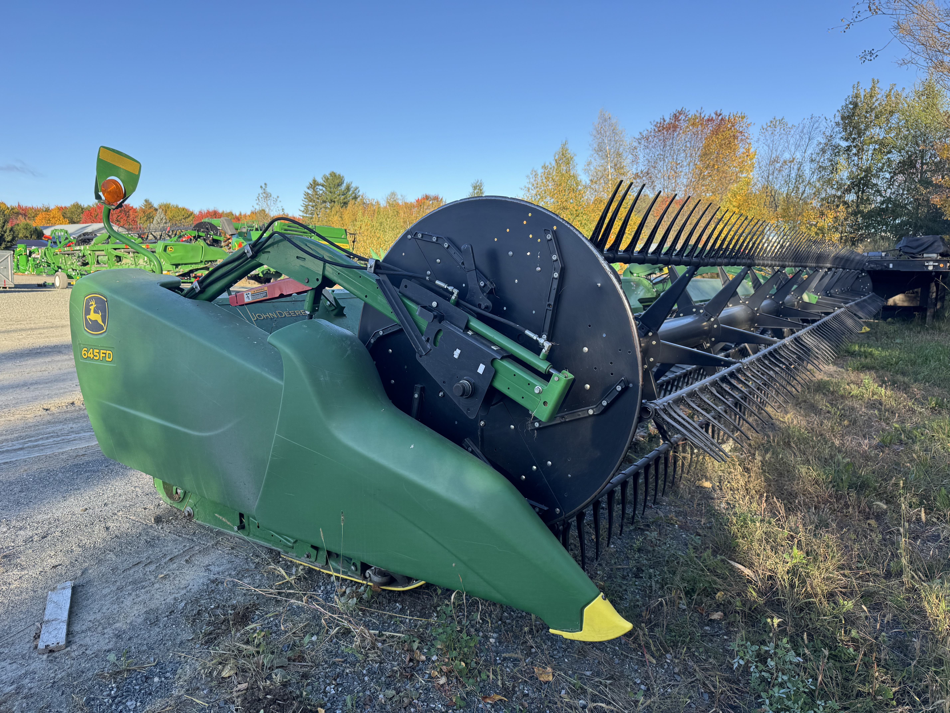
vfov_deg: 56.8
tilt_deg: -8.1
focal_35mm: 24
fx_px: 659
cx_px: 475
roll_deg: +0.4
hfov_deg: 71.6
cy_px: 356
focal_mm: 6.76
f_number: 1.78
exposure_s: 1/1131
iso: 80
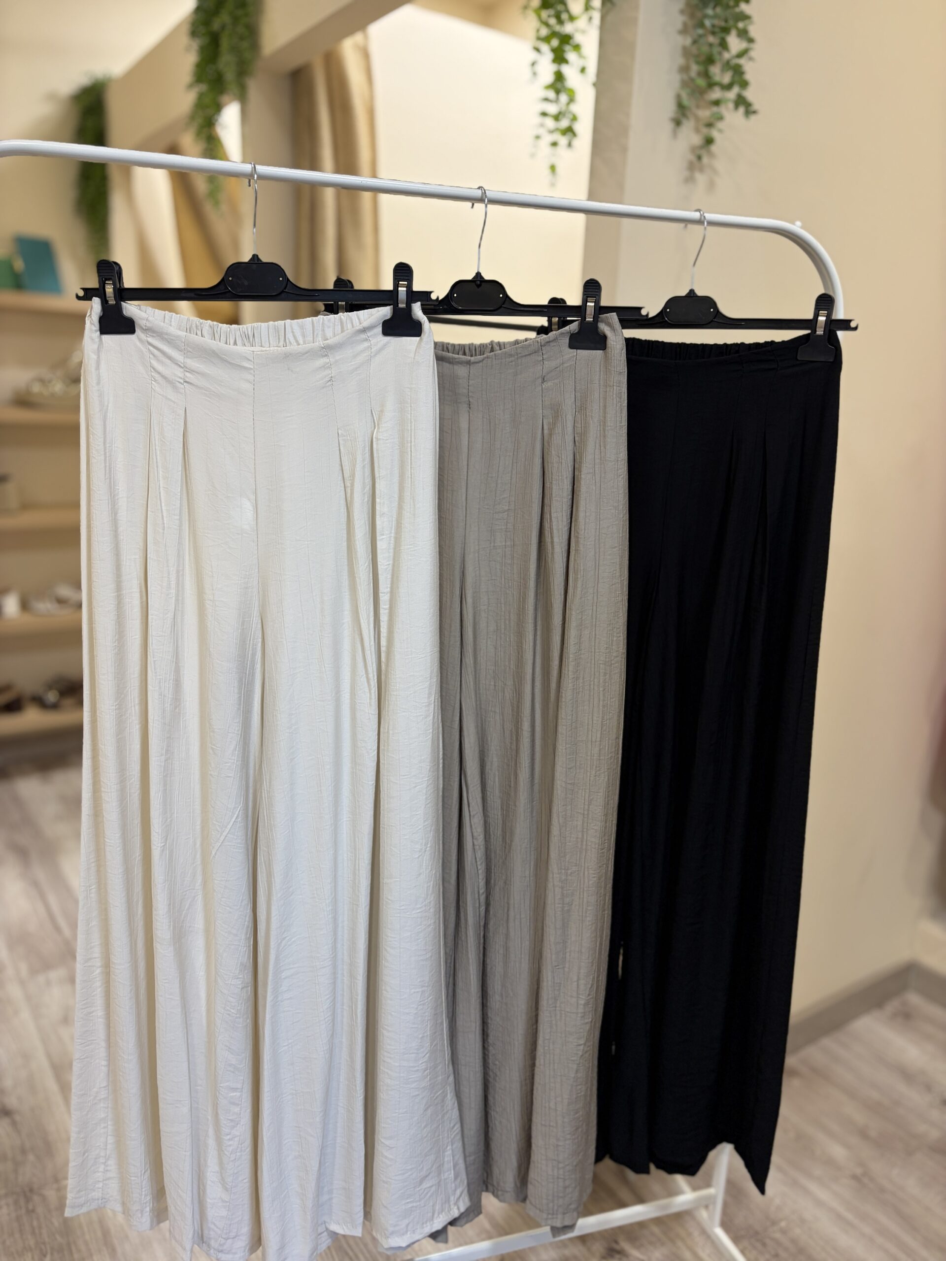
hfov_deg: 53.1
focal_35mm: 26
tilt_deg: -13.9
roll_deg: -2.1
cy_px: 630
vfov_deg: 67.3
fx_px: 947
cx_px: 473
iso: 64
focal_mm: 5.96
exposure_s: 1/50
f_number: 1.6
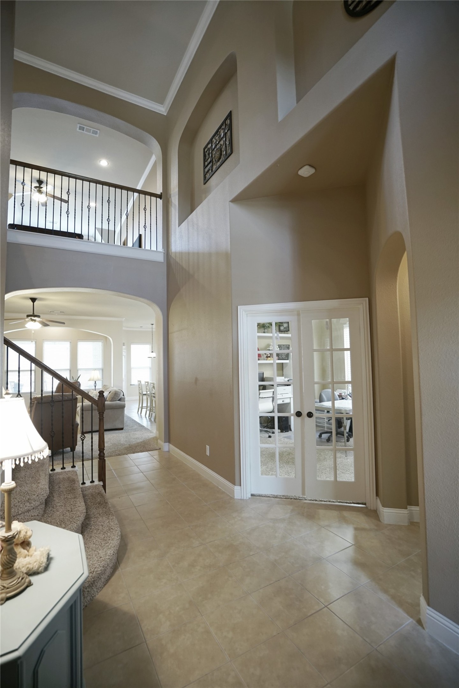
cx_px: 230
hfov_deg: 73.7
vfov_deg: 96.7
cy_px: 344
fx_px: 306
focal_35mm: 16
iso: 640
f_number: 4
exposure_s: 1/20
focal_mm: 16
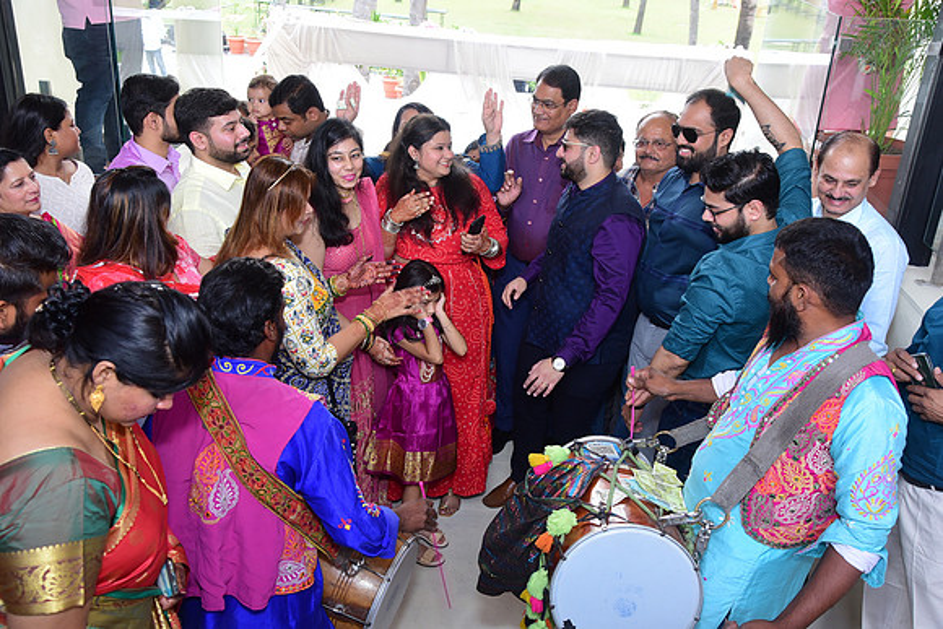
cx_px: 472
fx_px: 996
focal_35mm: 38
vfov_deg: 35.1
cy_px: 314
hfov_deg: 50.7
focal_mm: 38
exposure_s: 1/160
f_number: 5.6
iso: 1250
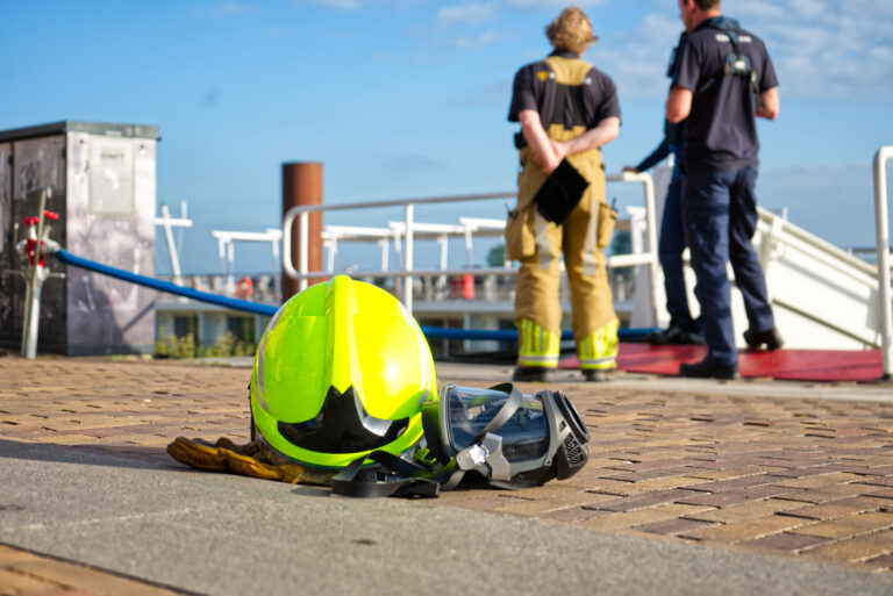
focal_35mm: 54
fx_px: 1340
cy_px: 298
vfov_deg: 25.1
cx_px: 446
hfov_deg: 36.9
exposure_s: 1/500
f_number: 4.5
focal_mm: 54
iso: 100
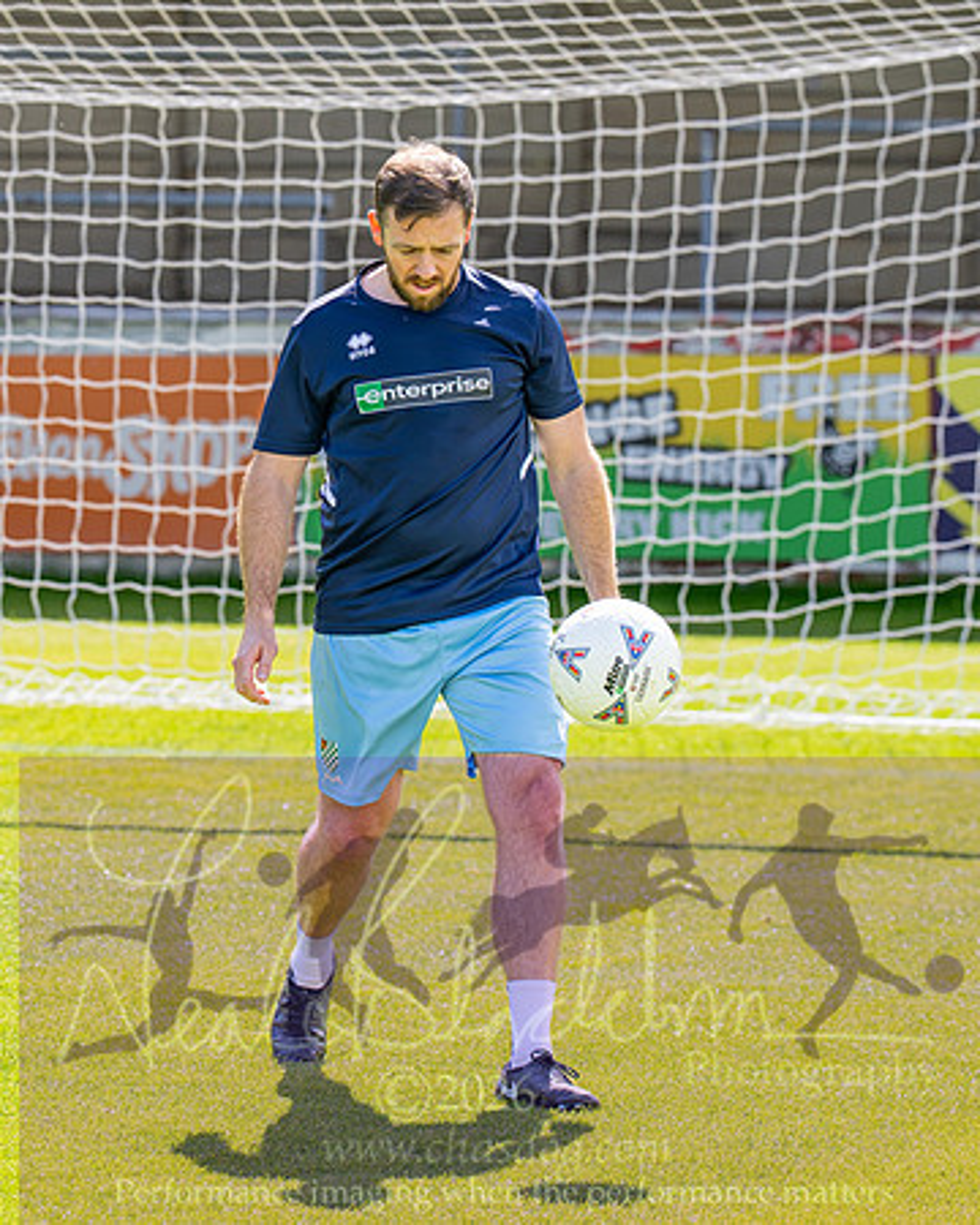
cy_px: 457
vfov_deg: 7.9
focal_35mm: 244
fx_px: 8833
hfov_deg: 6.3
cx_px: 211
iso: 400
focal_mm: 135
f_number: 4
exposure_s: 1/3200
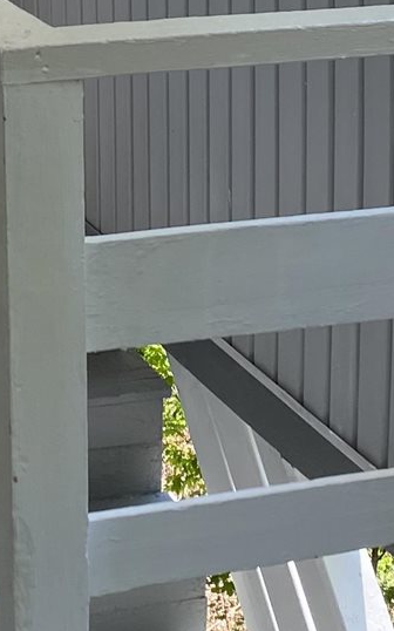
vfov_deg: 17.4
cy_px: 70
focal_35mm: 118
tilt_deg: -12.3
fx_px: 2028
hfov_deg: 11.1
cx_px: 134
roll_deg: +0.9
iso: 32
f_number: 1.8
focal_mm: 4.25
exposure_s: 1/833
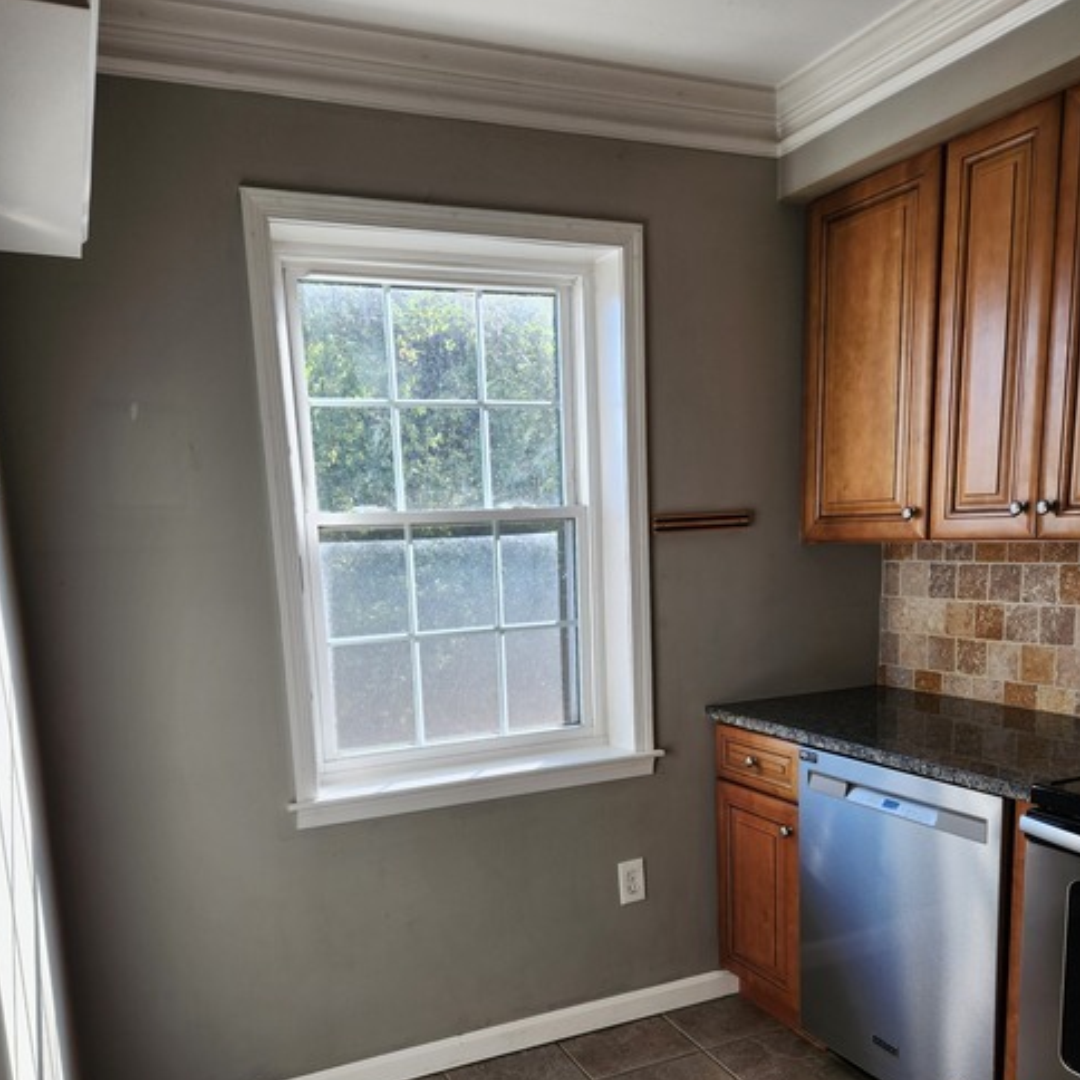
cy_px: 708
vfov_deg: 56.2
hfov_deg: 57.3
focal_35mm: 28
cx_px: 529
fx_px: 988
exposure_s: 1/180
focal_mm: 5.4
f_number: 1.8
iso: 40
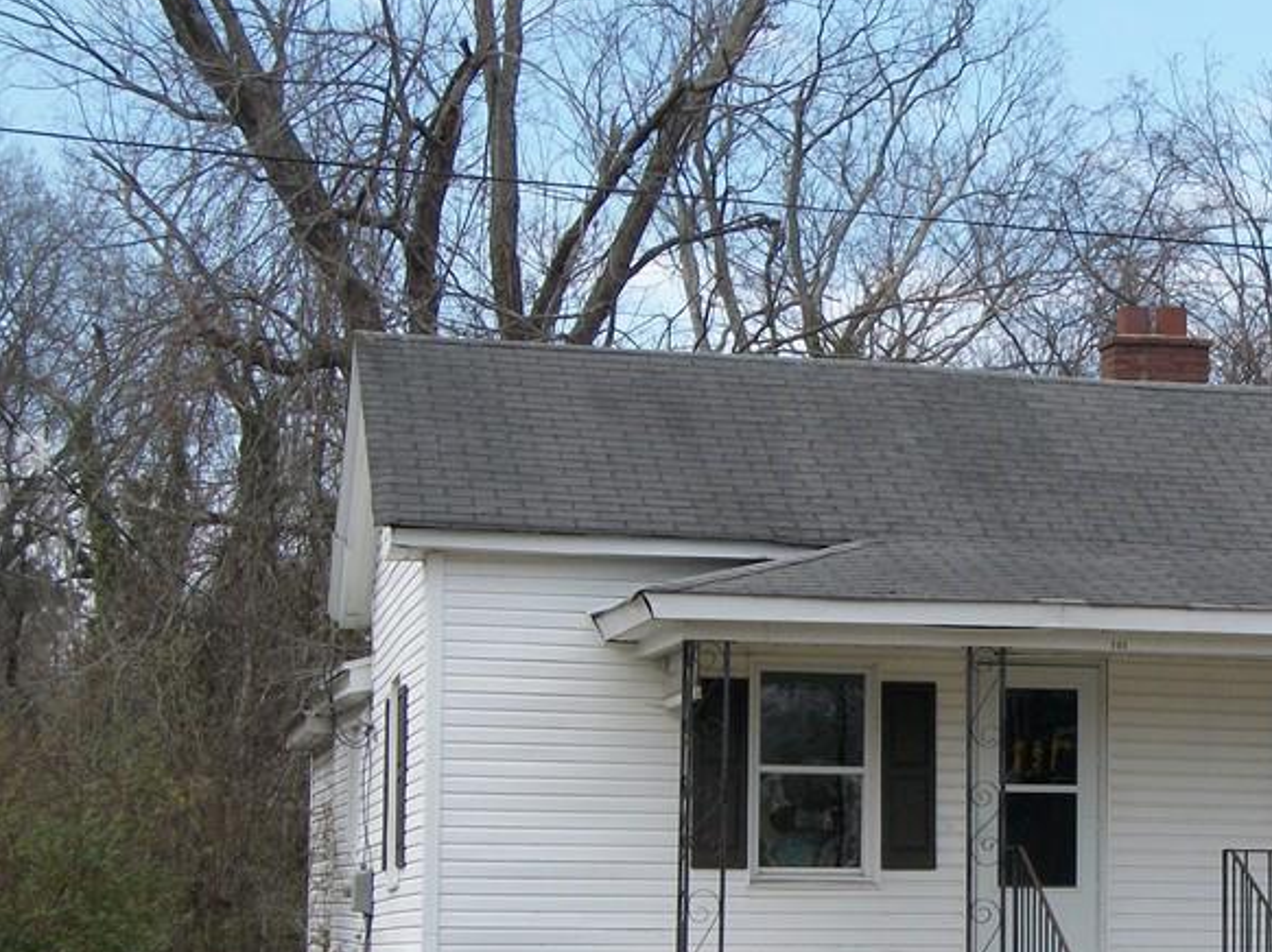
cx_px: 1047
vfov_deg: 16.7
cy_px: 734
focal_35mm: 88
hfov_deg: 21.9
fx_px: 3232
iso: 80
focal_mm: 8.8
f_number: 3.6
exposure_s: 1/640
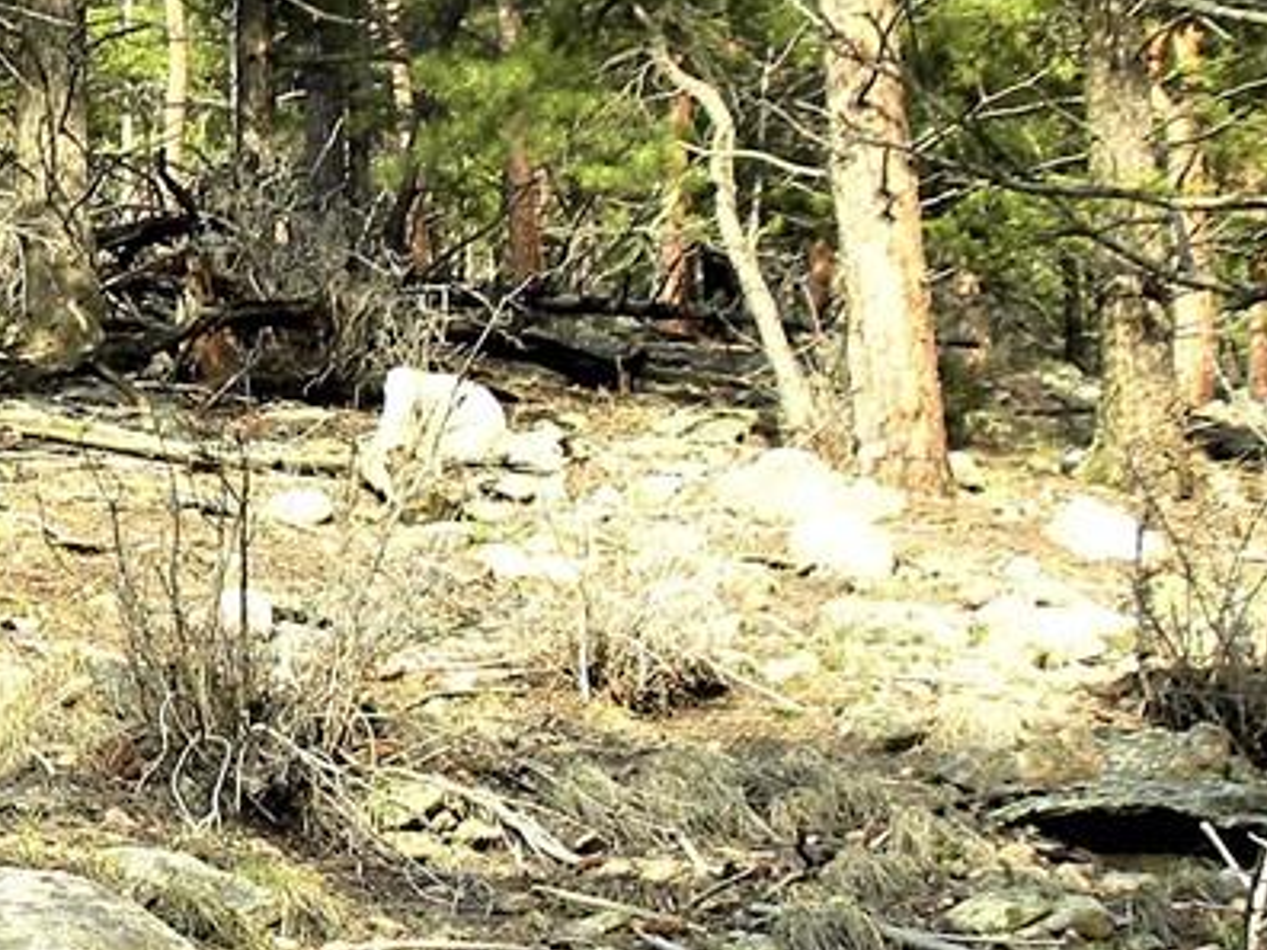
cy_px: 934
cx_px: -291
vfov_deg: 13.9
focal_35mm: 105
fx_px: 3843
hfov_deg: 17.7
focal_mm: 4.6
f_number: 3.5
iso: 64
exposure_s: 1/83.1
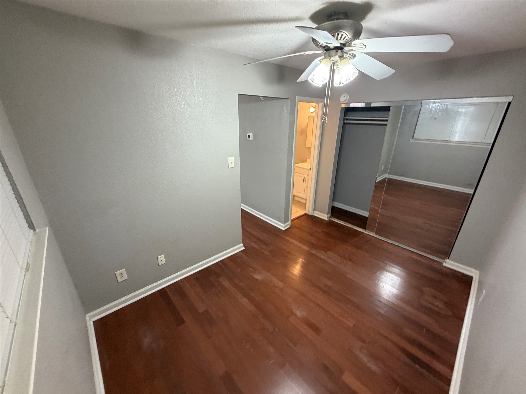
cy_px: 197
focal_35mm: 14
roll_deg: -1.7
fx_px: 213
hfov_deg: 102.1
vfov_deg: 85.7
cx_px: 263
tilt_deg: -20.2
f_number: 2.2
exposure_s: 1/60
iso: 250
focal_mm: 2.22
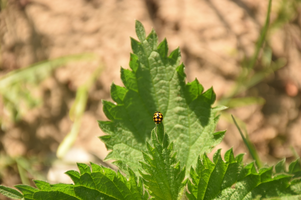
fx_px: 1756
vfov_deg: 6.5
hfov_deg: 9.8
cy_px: 100
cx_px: 150
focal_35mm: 210
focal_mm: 140
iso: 160
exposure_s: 1/125
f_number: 9
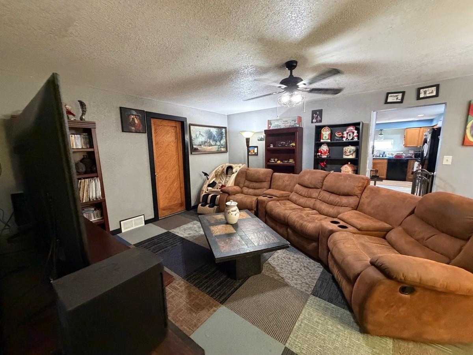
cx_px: 236
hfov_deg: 102.1
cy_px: 178
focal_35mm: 14
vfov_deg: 85.7
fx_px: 191
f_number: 2.2
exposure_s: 1/60
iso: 640
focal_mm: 2.22
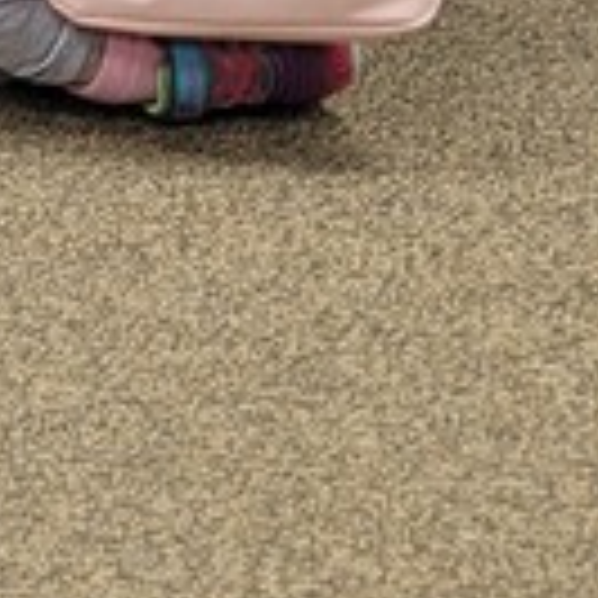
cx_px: -922
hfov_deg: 8.8
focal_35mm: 177
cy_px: -850
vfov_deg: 8.9
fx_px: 3459
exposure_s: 1/120
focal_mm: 5.4
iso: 200
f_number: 1.8
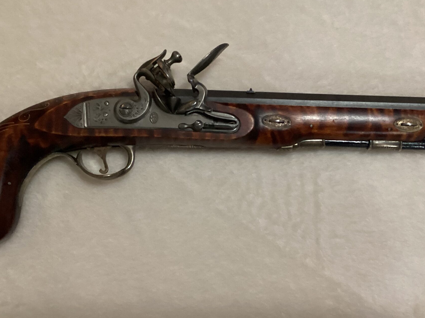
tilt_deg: -85.8
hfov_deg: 40.4
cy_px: 146
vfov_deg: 30.9
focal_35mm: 47
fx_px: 577
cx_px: 215
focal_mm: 3.3
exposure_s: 1/30
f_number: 2.4
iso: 400
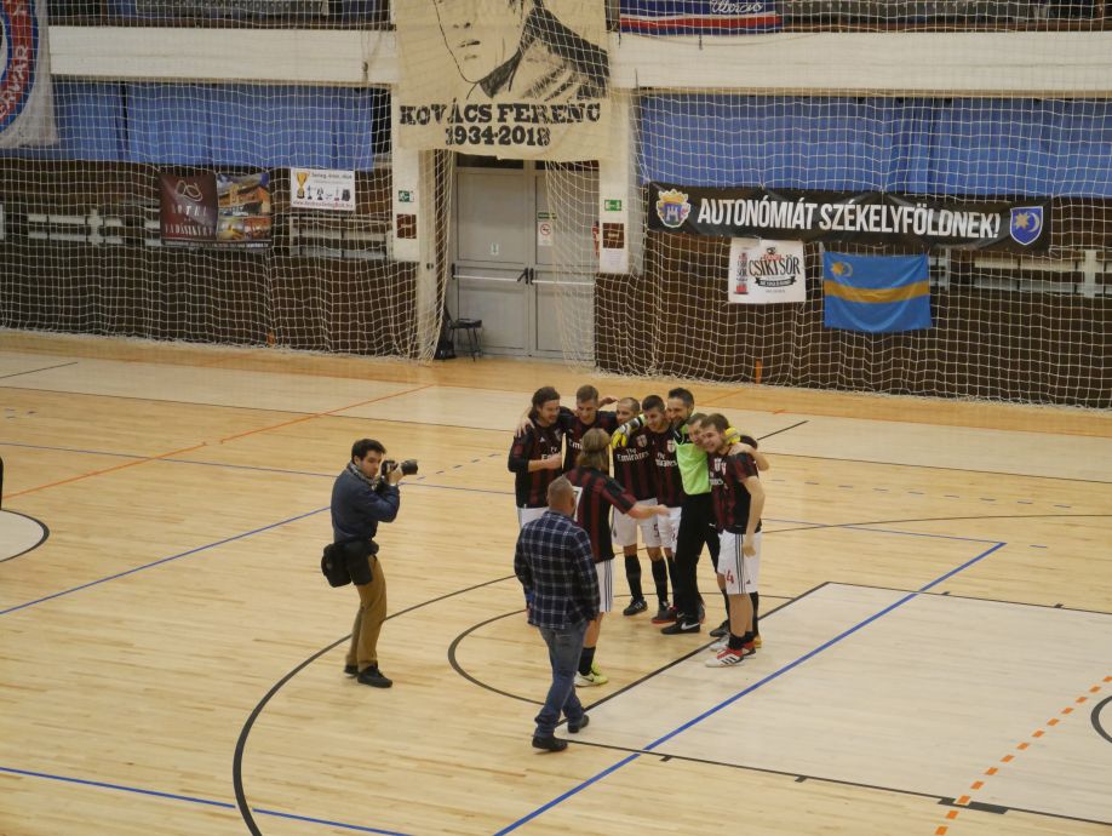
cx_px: 556
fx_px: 2701
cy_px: 418
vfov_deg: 17.6
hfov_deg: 23.3
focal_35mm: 84
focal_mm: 42
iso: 3200
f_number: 5.6
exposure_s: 1/100
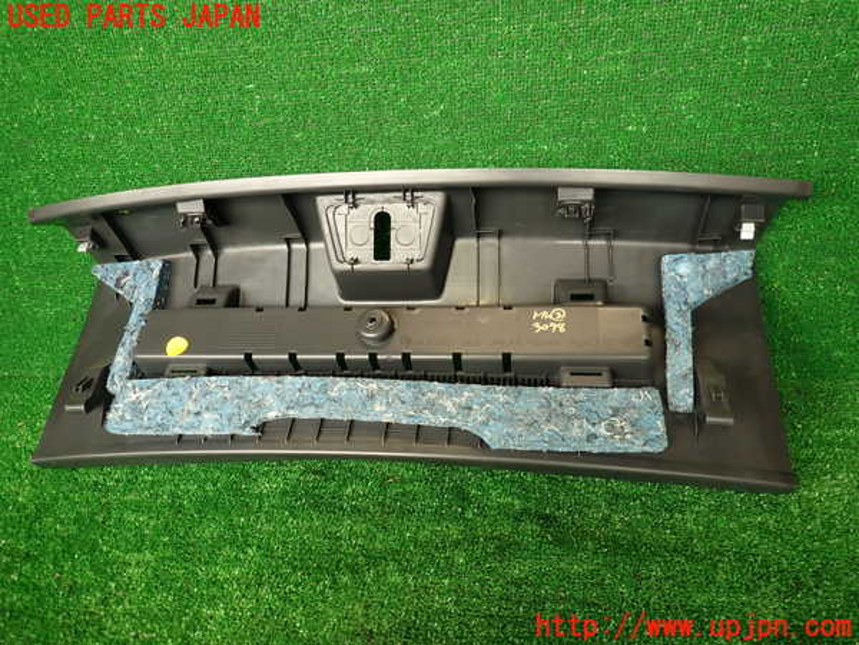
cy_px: 322
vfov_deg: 54.9
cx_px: 430
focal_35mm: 25
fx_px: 620
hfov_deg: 69.4
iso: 160
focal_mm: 4.5
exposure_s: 1/60
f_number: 2
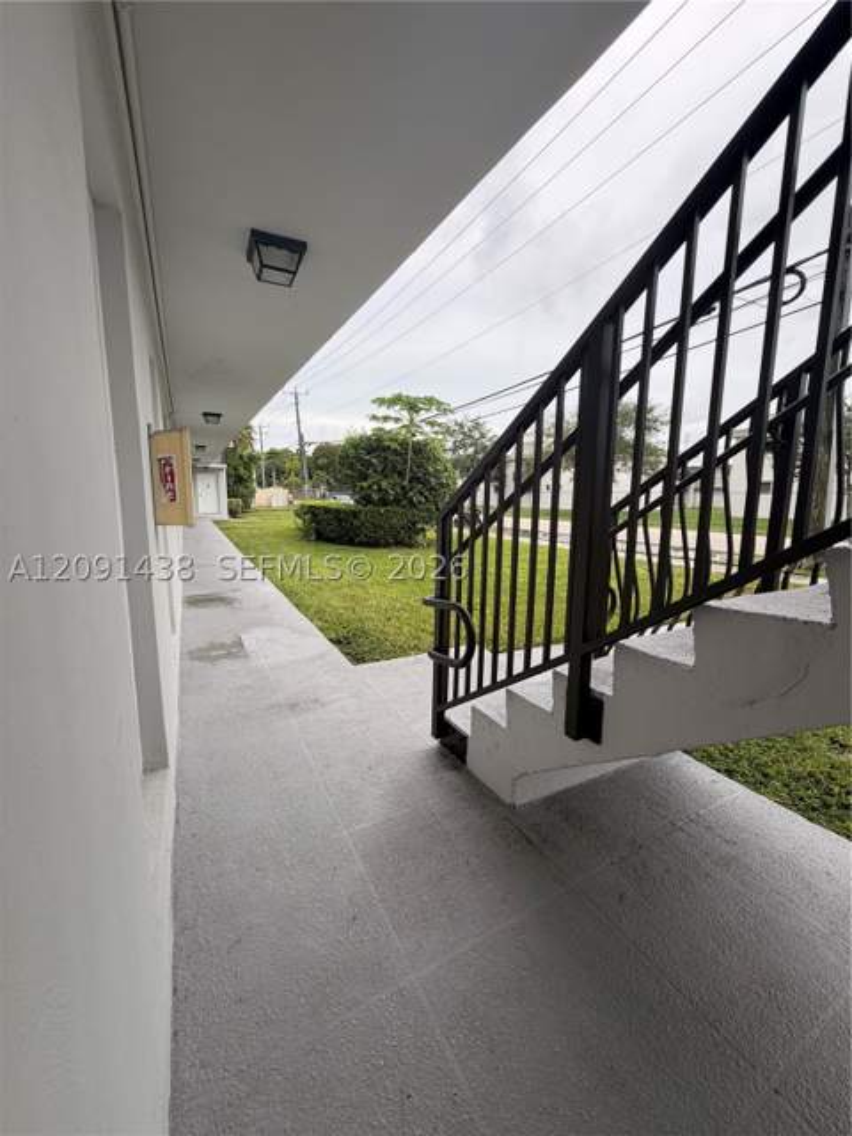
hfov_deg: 85.7
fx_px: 459
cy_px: 568
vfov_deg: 102.1
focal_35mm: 14
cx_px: 426
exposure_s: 1/564
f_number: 2.2
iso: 40
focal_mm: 2.22
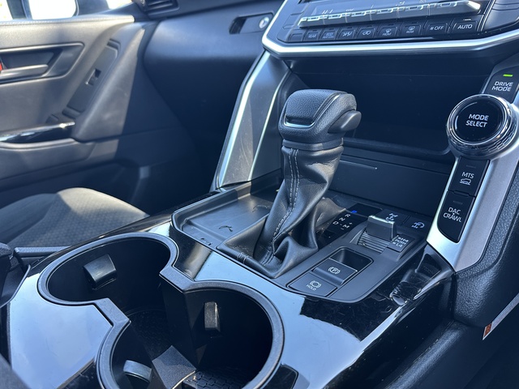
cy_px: 194
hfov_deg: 71.6
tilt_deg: -21.7
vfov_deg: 56.8
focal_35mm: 24
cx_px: 260
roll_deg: +9.7
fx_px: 360
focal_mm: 6.86
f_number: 1.78
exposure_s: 1/83
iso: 250
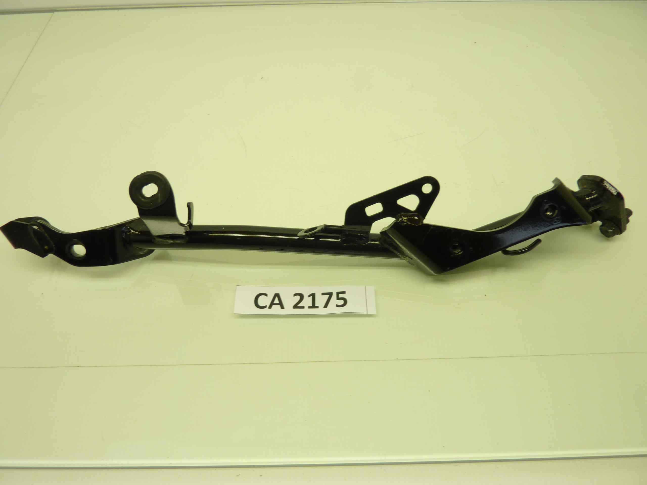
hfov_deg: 69.4
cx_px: 324
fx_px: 467
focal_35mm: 25
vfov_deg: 54.9
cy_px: 242
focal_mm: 4.1
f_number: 3.3
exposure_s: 1/30
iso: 80
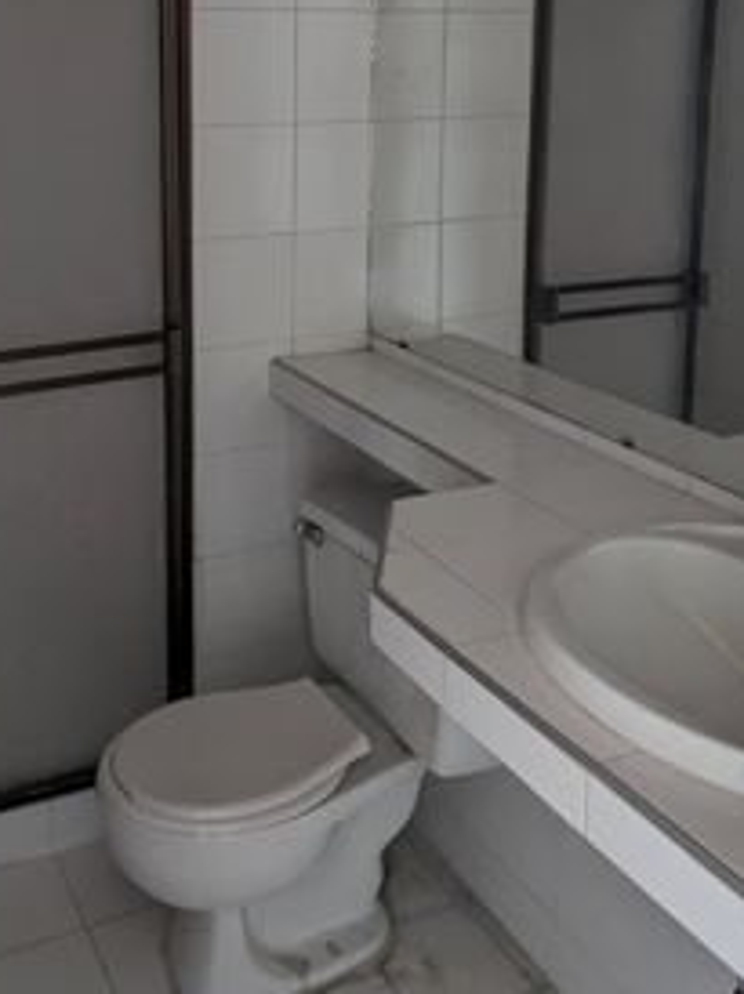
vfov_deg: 46.3
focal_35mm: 39
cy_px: 259
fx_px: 1119
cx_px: 218
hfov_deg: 36.2
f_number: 2.2
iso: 209
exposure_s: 1/40
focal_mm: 2.35
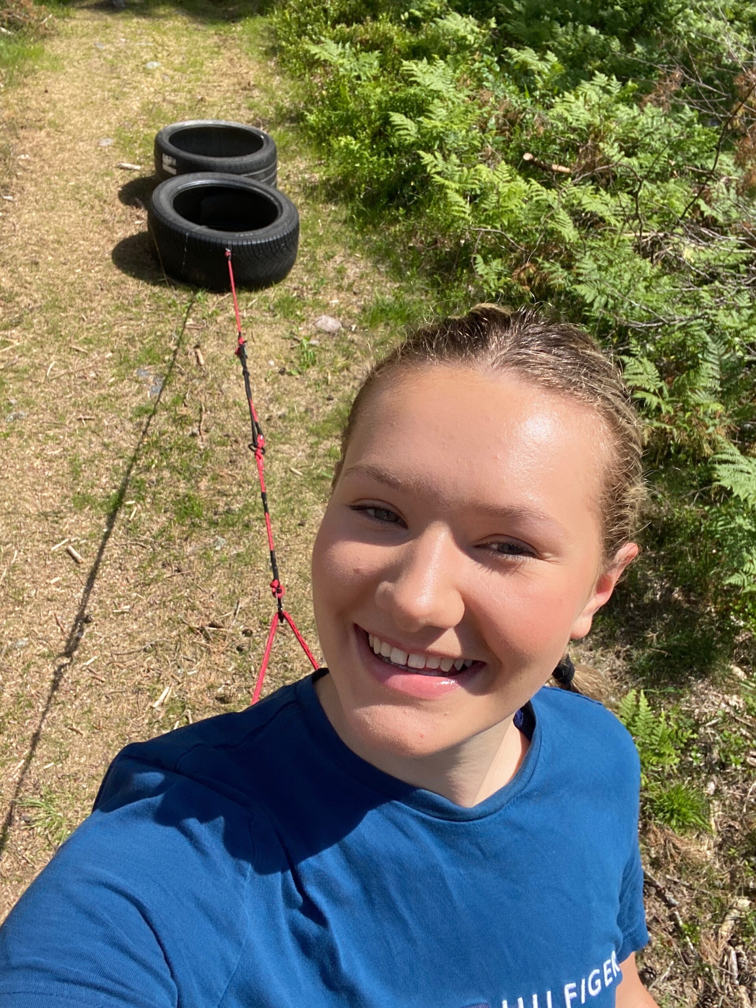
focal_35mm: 30
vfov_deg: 60.0
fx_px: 874
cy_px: 504
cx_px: 378
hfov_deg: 46.8
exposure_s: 1/1199
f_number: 2.2
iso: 25
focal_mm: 2.71
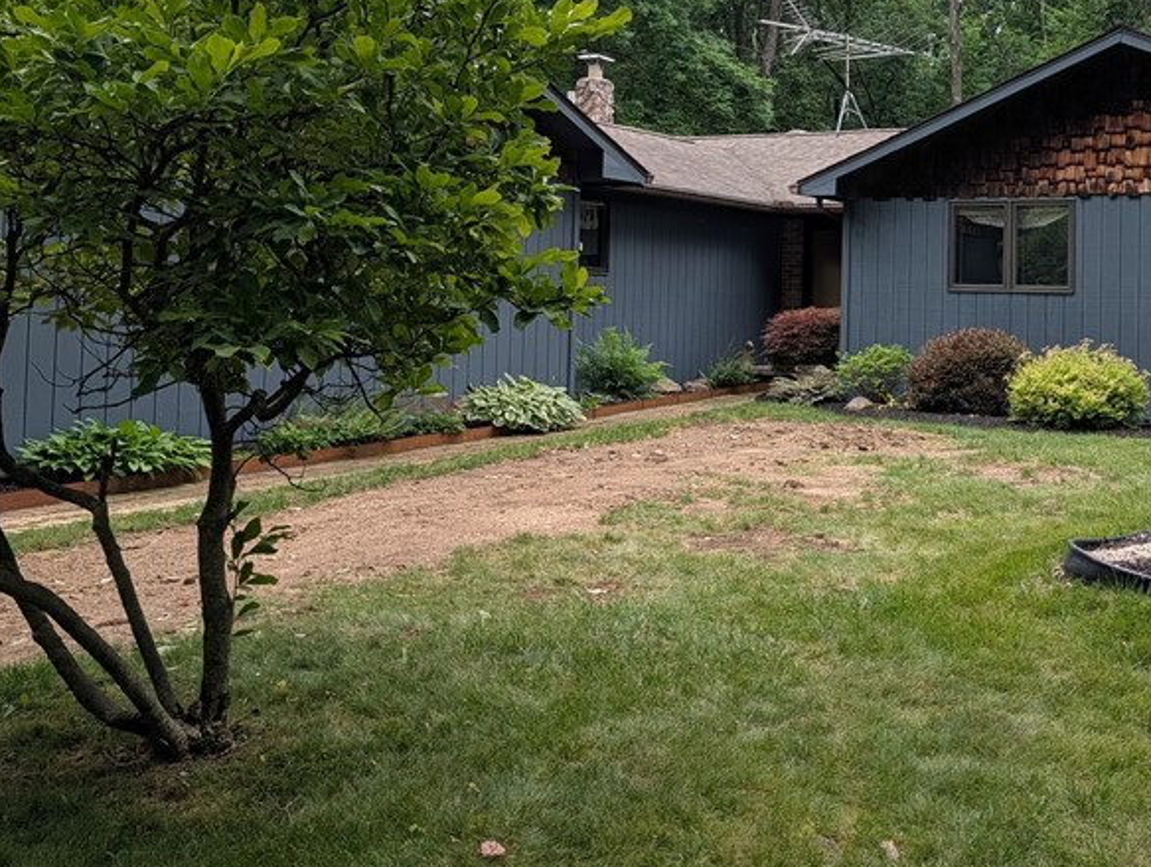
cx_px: 801
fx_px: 1399
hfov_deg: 43.9
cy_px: 229
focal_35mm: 42
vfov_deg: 33.8
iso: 17
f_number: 1.68
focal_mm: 6.9
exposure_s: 1/2024
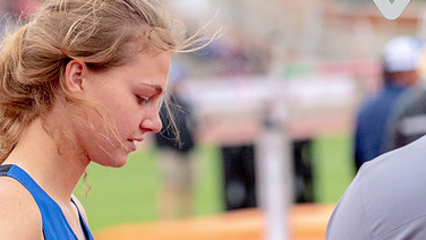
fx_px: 3798
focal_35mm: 336
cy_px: 145
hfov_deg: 6.4
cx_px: 121
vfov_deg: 3.6
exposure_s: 1/8000
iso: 1600
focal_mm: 208
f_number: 6.3
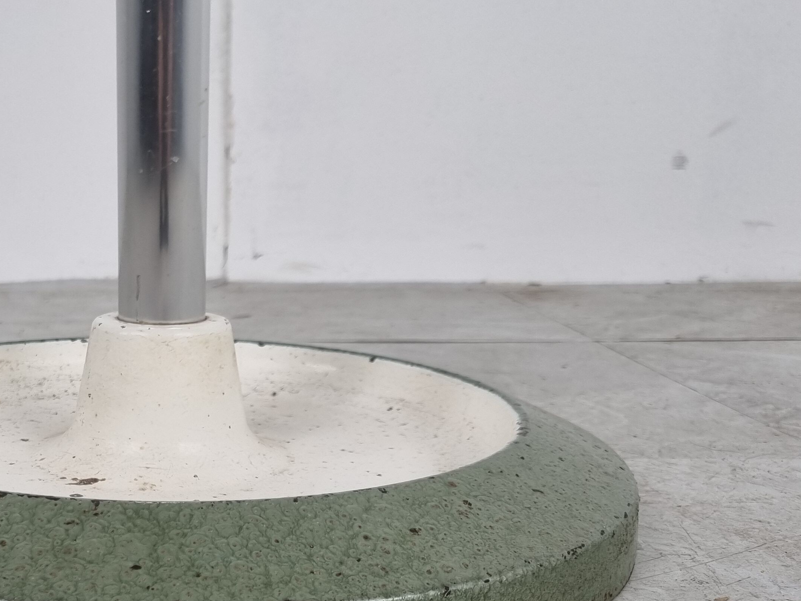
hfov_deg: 37.5
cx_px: 163
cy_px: 465
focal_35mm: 49
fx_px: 1134
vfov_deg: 29.1
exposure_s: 1/100
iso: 64
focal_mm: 5.4
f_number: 1.8
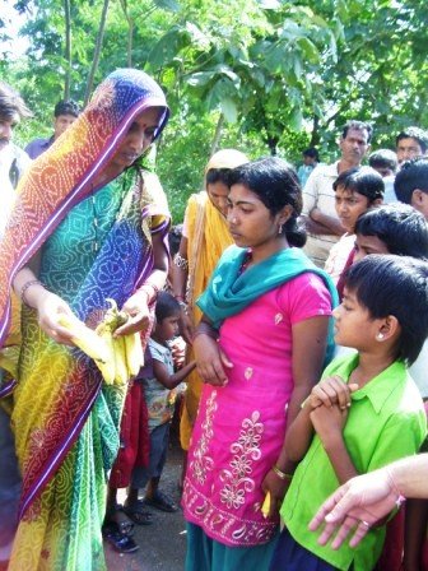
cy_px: 286
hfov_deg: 38.7
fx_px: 610
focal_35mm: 37
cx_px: 214
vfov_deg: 50.1
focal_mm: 6
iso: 80
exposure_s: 1/180
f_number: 2.7
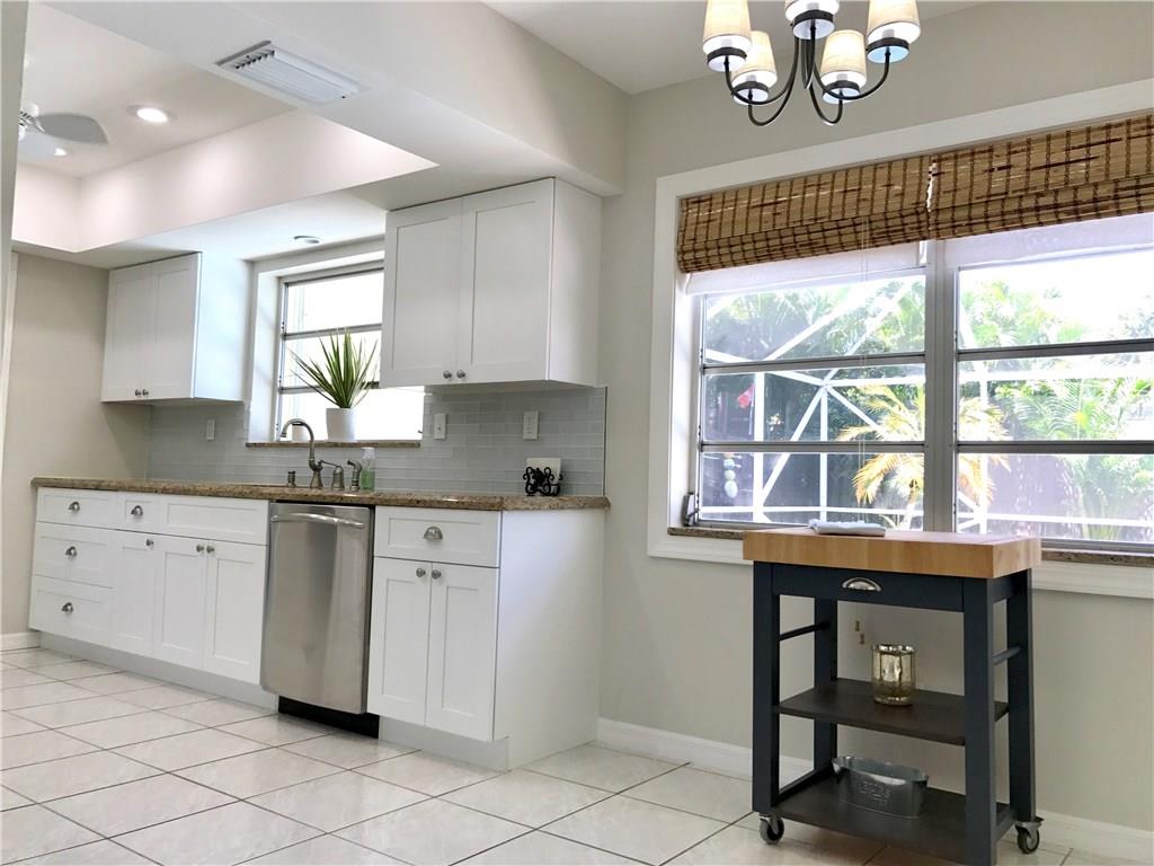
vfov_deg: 49.7
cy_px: 433
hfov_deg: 63.4
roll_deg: -1.8
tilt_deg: +2.1
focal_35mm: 28
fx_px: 933
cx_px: 577
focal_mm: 3.99
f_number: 1.8
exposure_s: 1/120
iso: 25
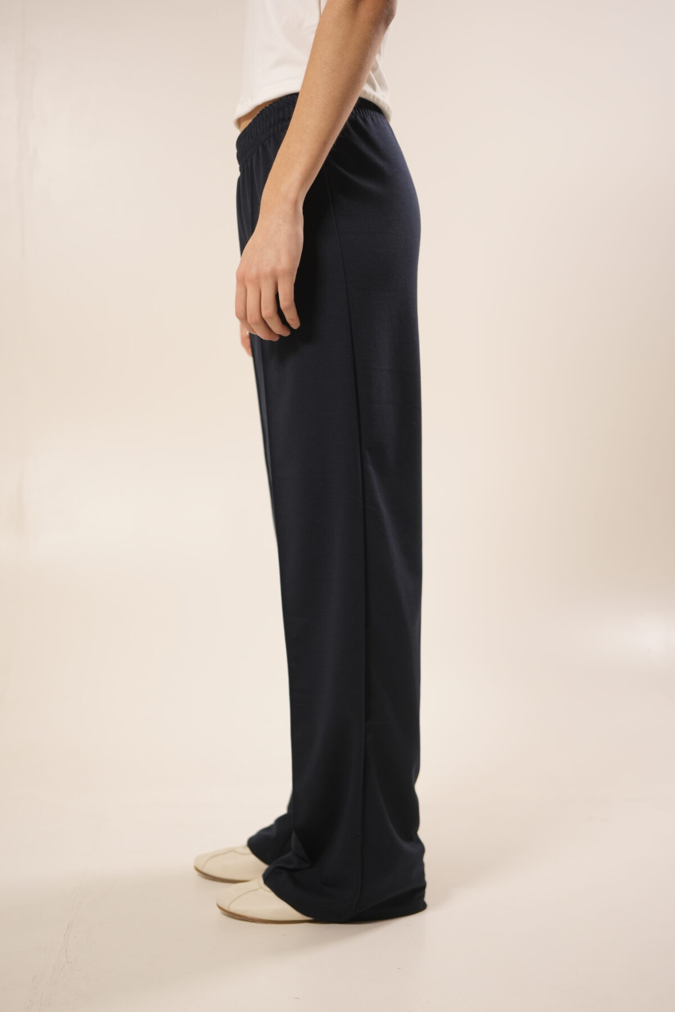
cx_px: 338
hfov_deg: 27.0
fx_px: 1406
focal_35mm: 50
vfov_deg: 39.6
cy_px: 506
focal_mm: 50
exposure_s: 1/60
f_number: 2.8
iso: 400
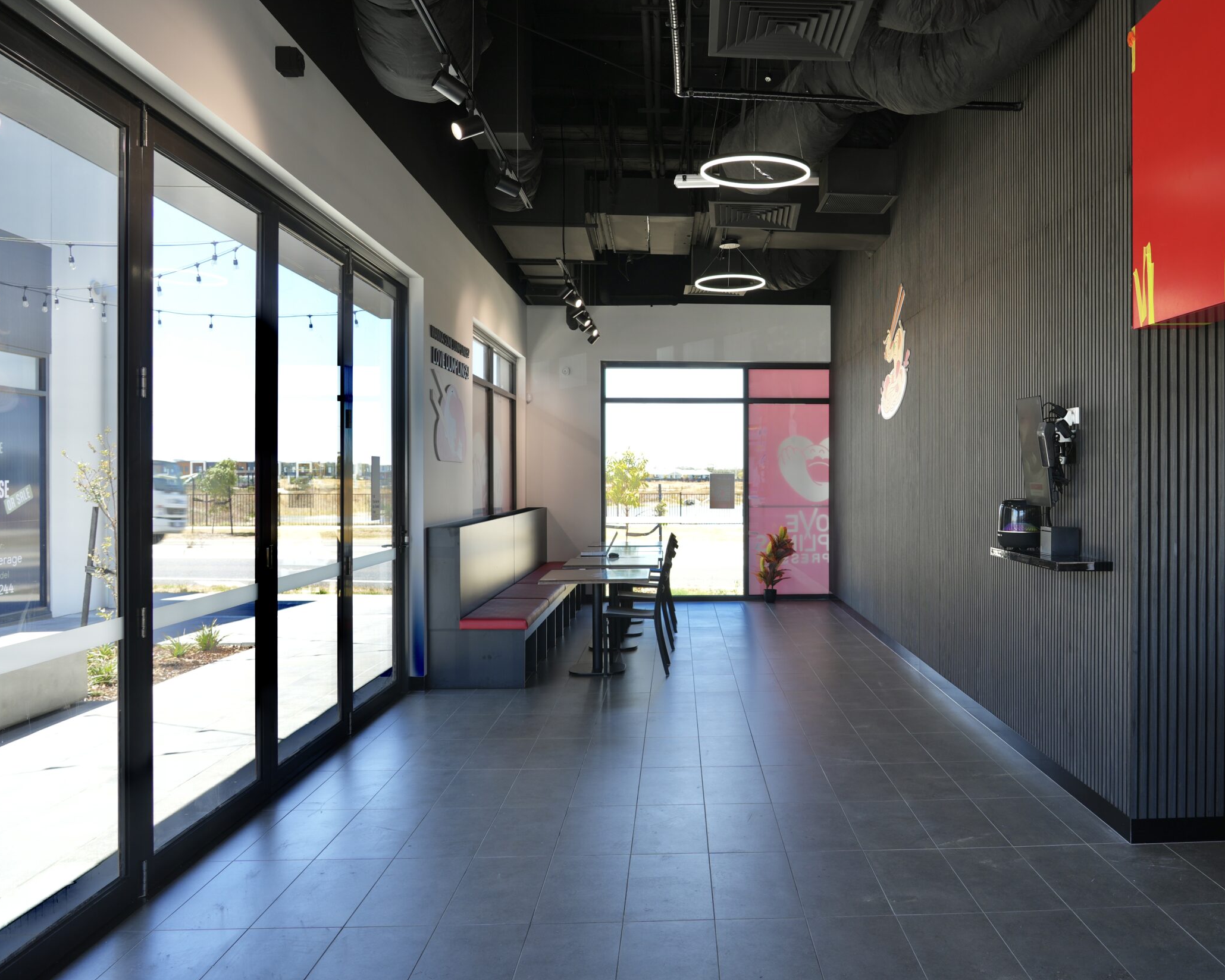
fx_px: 1015
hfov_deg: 61.7
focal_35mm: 28
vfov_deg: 51.5
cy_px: 483
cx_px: 735
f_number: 5.6
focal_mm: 24
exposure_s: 1/60
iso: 100
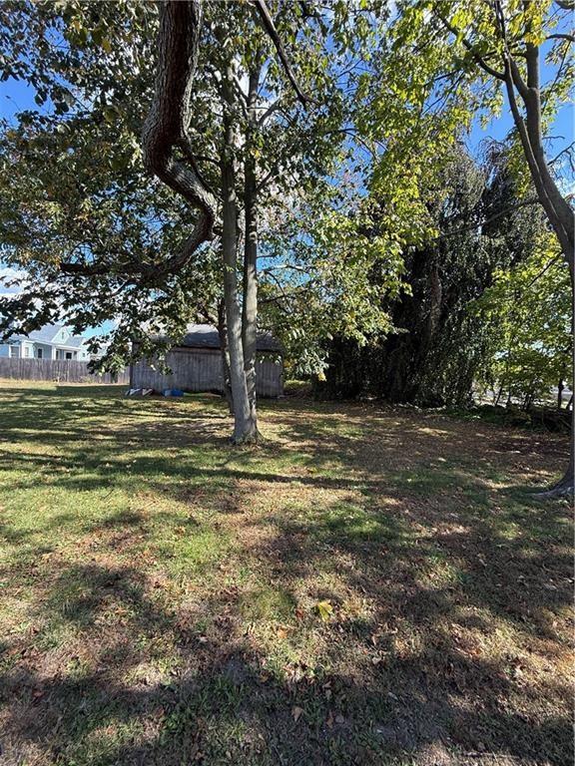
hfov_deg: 85.7
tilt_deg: -0.9
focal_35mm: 14
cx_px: 288
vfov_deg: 102.1
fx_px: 310
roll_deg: -1.6
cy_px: 383
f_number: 2.2
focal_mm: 2.22
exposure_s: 1/297
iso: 50
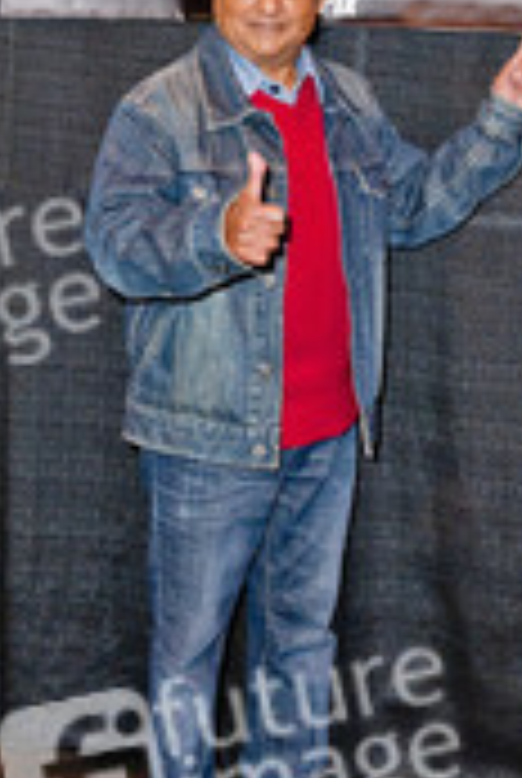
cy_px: 81
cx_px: 362
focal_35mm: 83
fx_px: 1798
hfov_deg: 16.5
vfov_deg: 23.8
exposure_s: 1/400
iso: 400
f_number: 4
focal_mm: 36
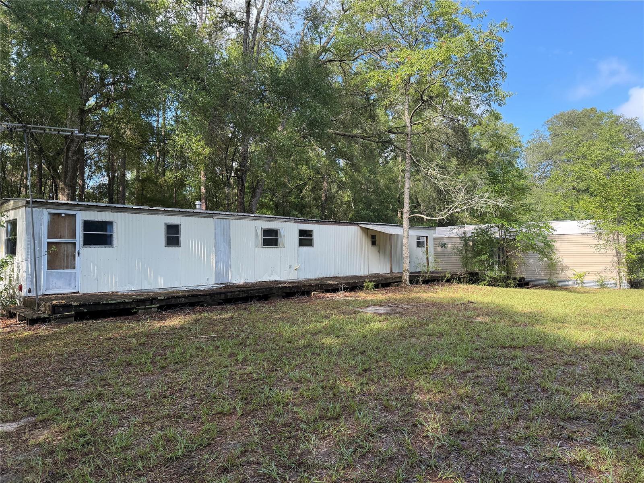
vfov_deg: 56.8
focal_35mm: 24
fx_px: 446
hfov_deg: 71.6
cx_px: 322
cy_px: 242
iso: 100
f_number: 1.78
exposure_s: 1/831
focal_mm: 6.76
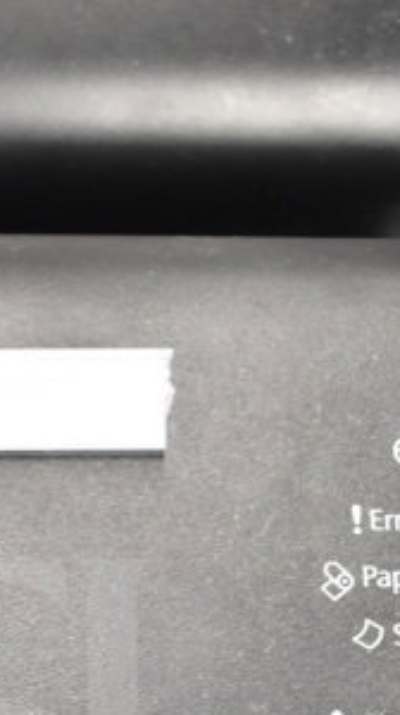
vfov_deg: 21.3
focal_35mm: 96
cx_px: -69
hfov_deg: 12.3
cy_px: 747
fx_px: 1816
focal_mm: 20
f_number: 3.8
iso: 2000
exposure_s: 1/30
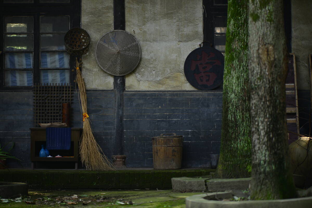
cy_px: 104
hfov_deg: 19.5
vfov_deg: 13.0
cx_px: 156
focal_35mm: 105
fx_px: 910
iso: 160
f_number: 2.8
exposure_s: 1/250
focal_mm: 105
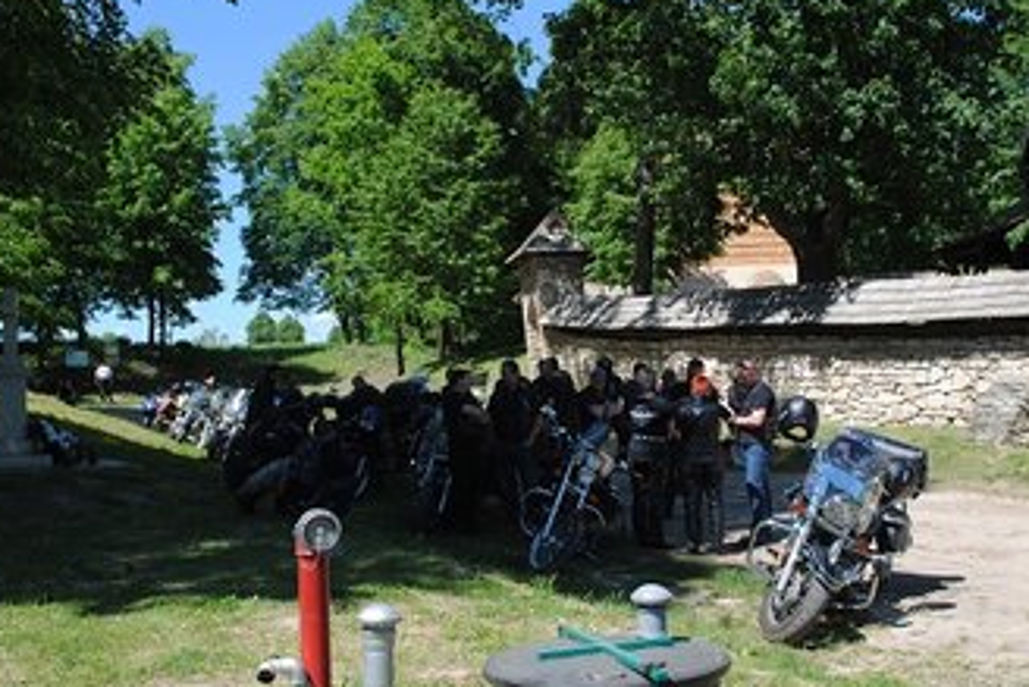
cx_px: 580
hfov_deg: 44.4
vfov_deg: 30.5
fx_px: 1258
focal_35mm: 44
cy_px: 373
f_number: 7.1
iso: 100
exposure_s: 1/200
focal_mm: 24
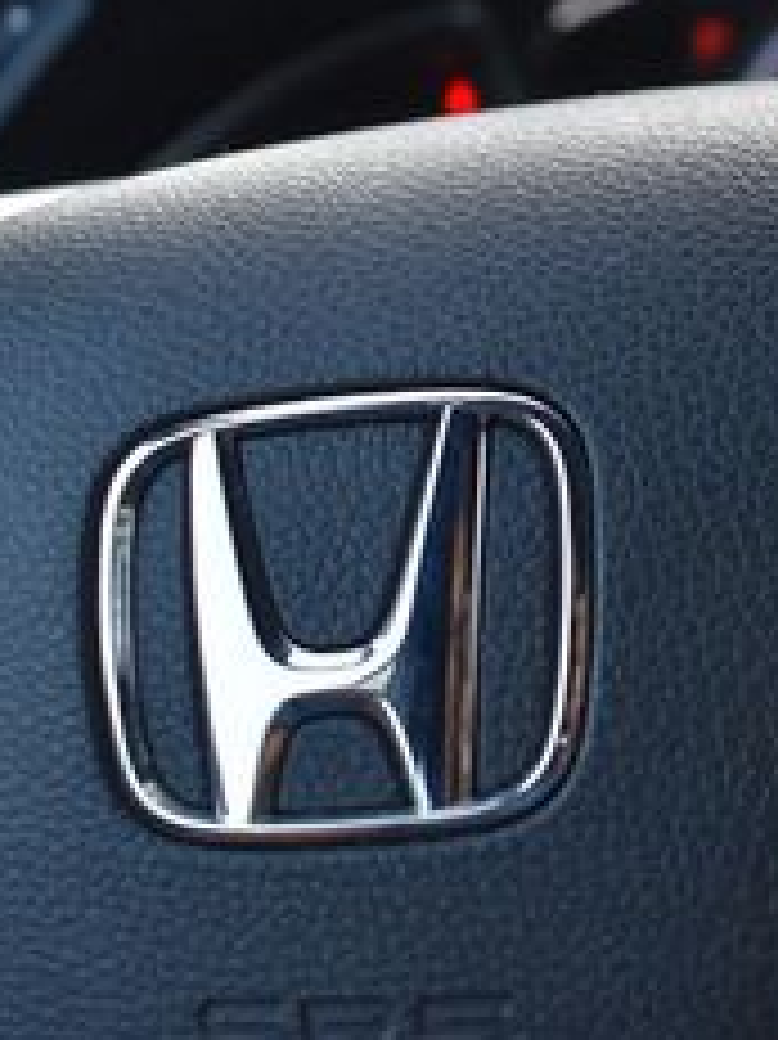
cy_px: 295
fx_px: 2160
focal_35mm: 72
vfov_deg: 26.8
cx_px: 913
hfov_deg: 19.3
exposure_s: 1/250
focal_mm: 18
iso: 800
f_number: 3.5
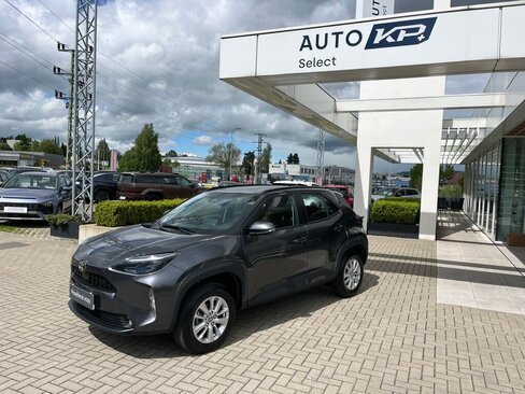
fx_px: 394
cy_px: 197
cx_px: 262
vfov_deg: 53.1
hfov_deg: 67.3
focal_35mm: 26
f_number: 1.6
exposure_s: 1/5076
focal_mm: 5.1
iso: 50
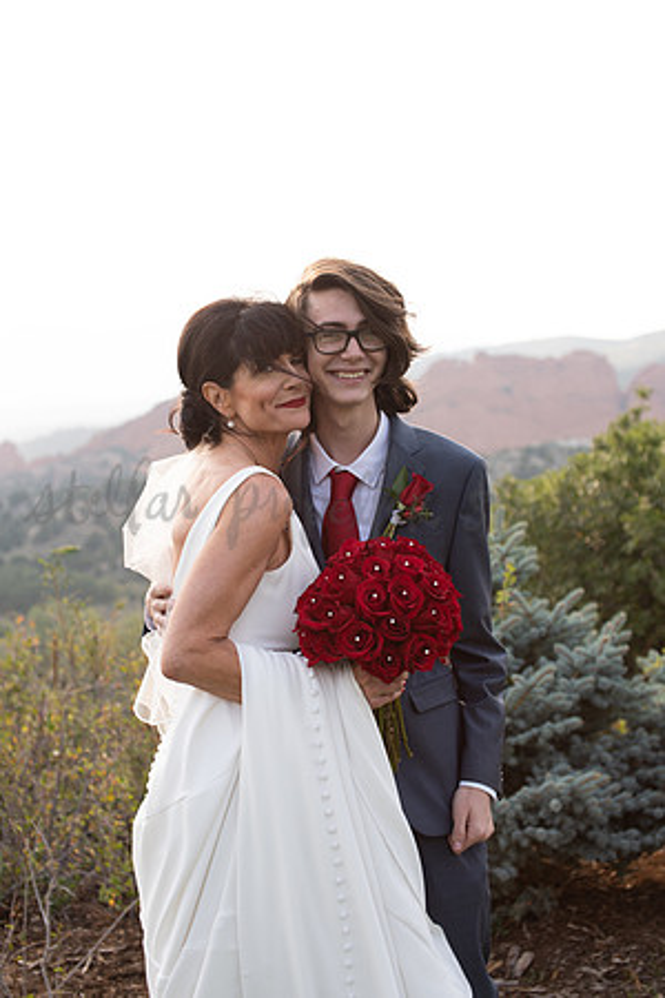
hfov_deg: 27.0
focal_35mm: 50
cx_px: 332
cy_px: 499
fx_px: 1385
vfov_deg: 39.6
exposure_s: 1/400
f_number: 4
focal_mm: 50
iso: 160
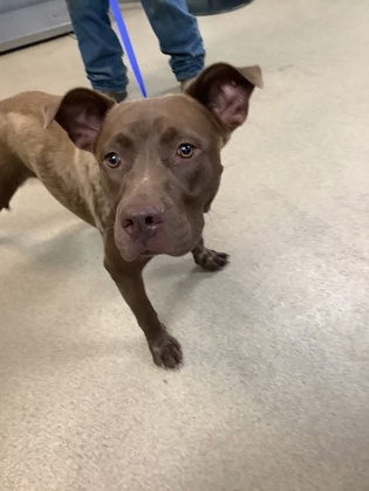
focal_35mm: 31
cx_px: 184
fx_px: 441
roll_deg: +7.0
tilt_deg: -42.0
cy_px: 246
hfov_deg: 45.4
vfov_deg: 58.4
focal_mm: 3.3
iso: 320
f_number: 2.4
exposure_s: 1/50
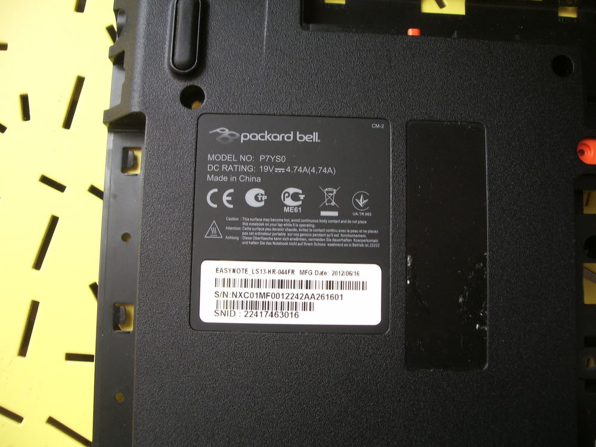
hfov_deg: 52.6
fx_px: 603
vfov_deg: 40.7
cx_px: 298
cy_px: 224
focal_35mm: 35
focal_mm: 5.8
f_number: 2.6
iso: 100
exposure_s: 1/60
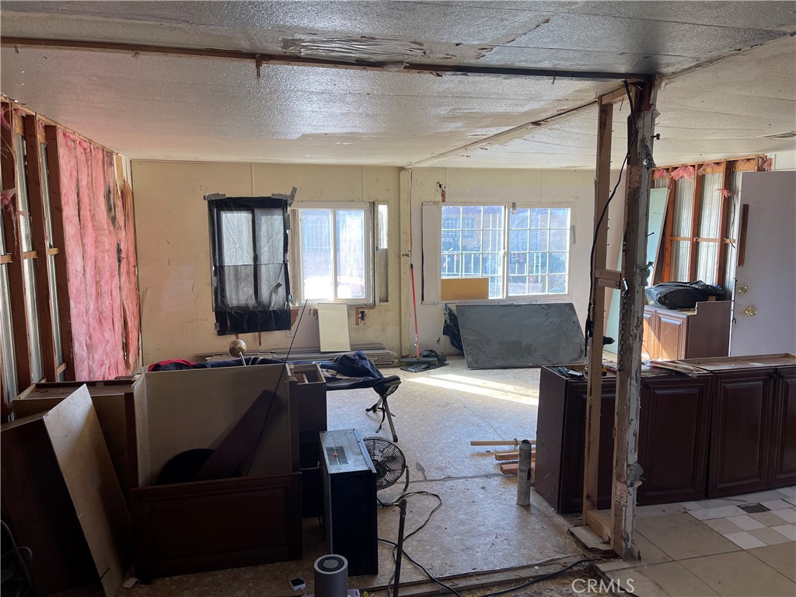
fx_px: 575
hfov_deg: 69.4
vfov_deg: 54.9
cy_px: 298
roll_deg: +0.3
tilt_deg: -8.6
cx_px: 398
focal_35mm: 25
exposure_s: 1/120
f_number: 1.6
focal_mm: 5.1
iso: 64
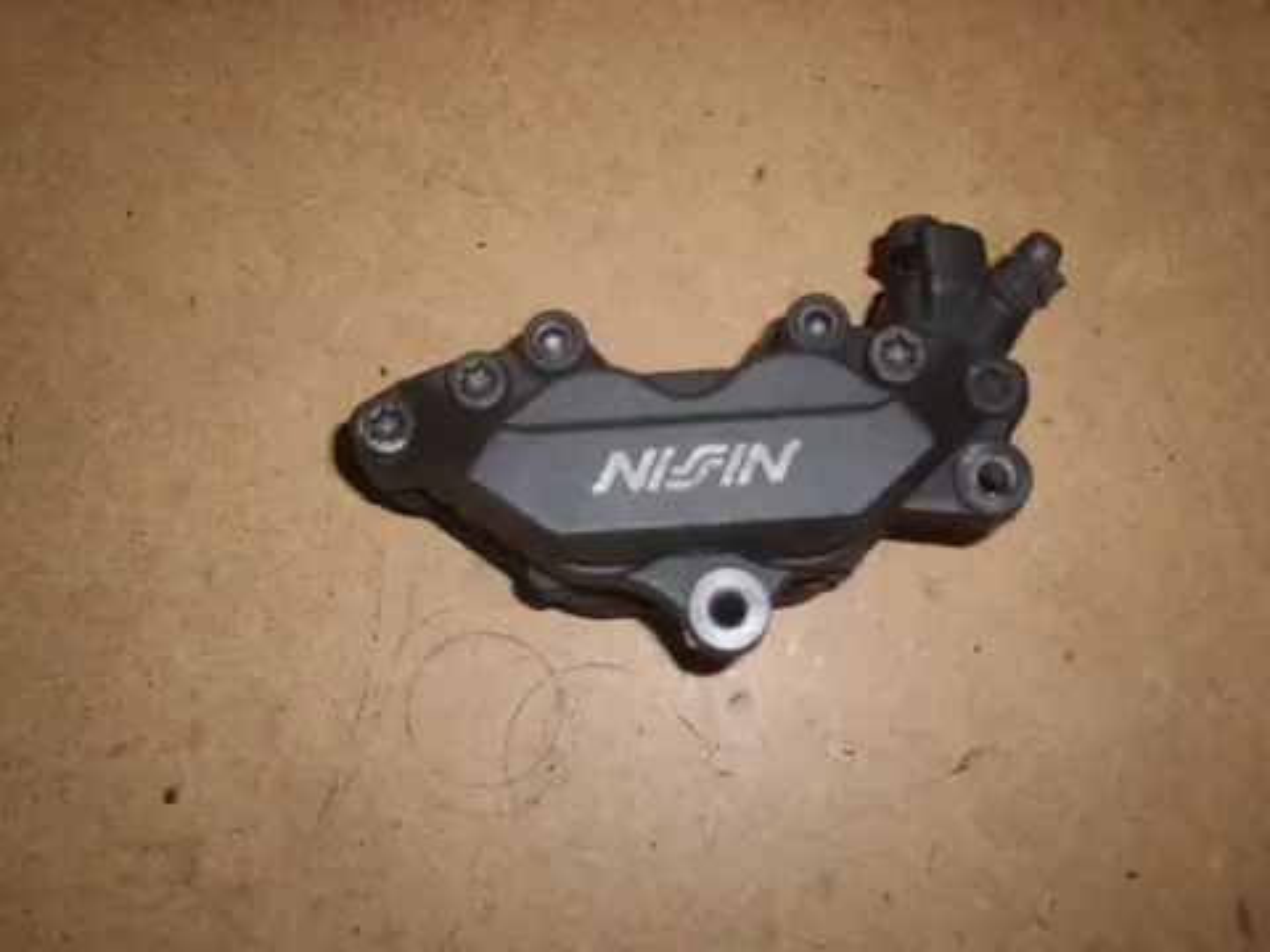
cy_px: 476
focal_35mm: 35
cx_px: 635
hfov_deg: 52.6
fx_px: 1284
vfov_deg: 40.7
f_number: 7.1
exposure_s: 1/30
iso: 50
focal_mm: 5.8
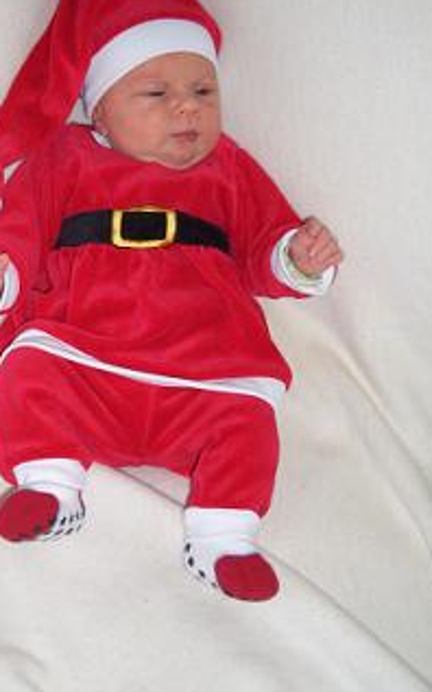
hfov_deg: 26.7
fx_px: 905
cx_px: 153
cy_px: 282
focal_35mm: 48
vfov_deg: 41.7
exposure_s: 1/60
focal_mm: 5.8
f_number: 2.6
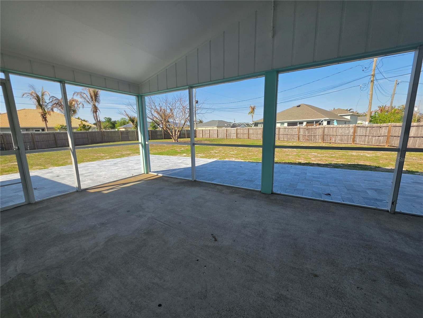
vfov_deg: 89.9
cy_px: 159
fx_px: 159
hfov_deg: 106.2
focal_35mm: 13
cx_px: 212
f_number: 1.9
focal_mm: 2.2
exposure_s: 1/2000
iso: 100
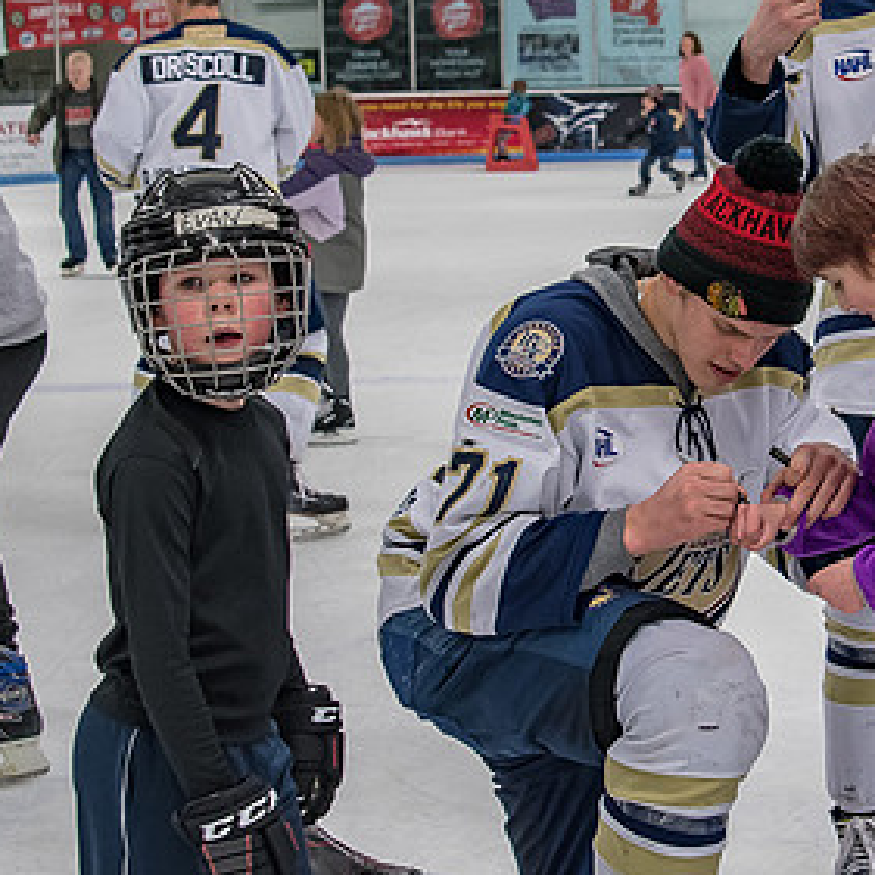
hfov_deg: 20.2
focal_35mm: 85
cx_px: 717
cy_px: 298
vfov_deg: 20.3
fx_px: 2431
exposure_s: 1/250
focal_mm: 28
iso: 900
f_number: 4
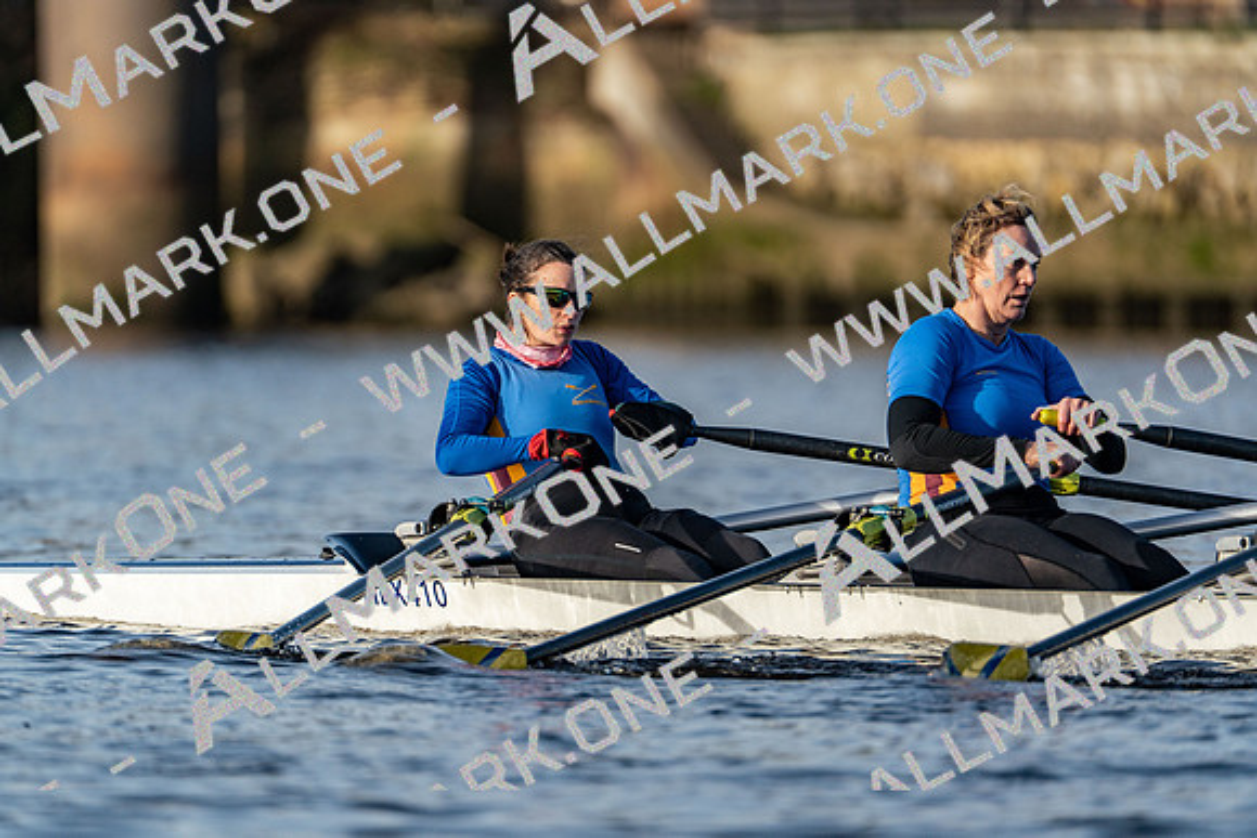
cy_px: 419
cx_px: 628
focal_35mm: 600
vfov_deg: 2.3
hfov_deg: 3.4
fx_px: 20954
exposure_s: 1/2000
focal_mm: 600
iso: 640
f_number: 6.3
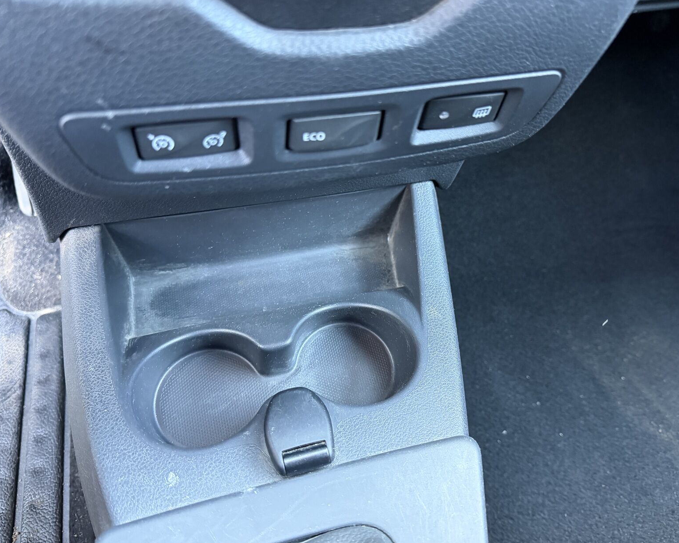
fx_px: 522
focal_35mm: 26
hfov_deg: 66.0
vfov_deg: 54.9
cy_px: 272
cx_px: 358
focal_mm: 6.76
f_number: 1.78
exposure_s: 1/46
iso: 800
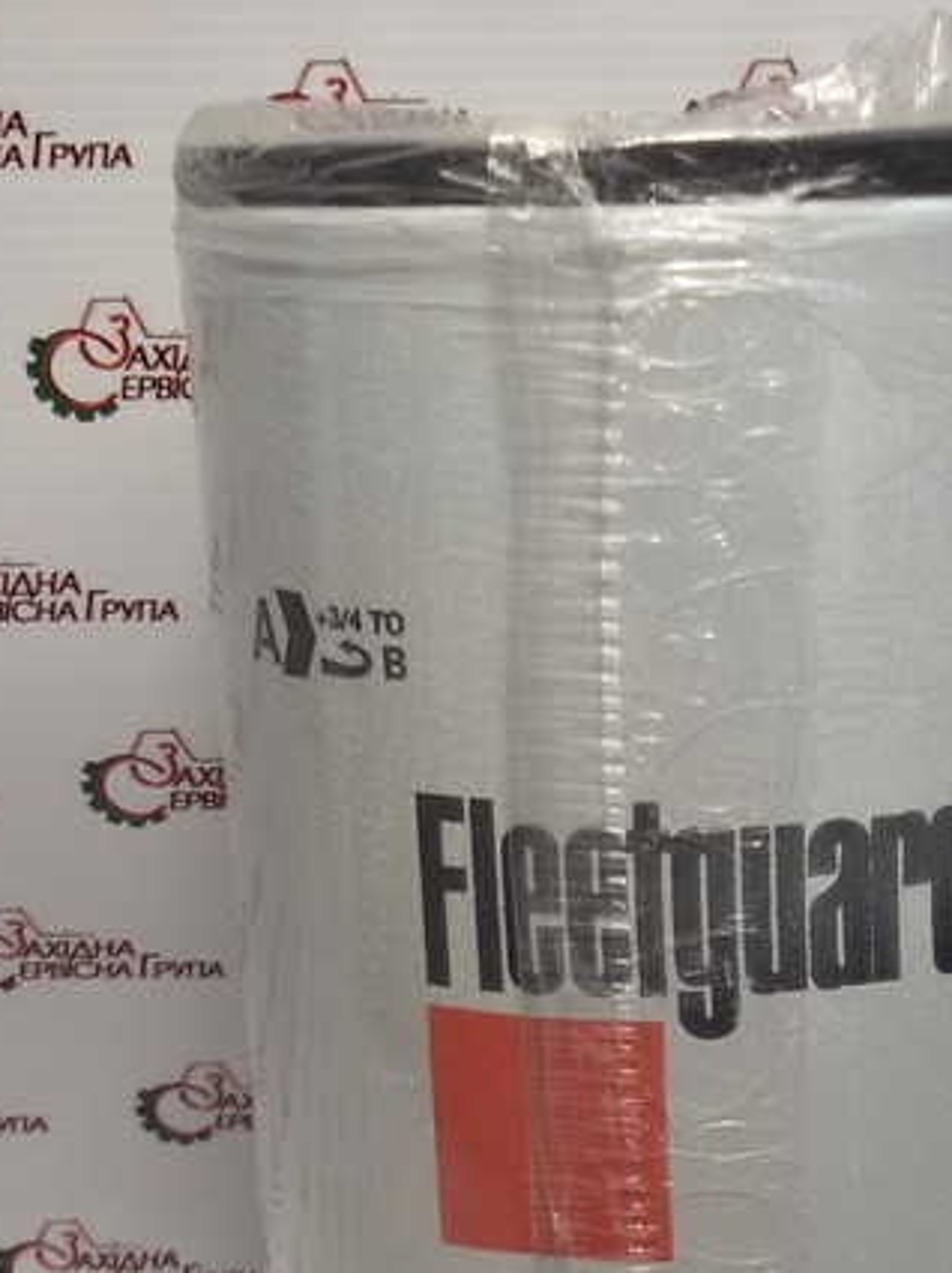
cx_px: 733
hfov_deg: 20.0
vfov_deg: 26.2
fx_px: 2681
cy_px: 1018
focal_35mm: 73
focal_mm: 2.93
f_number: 2.4
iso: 40
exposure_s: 1/50
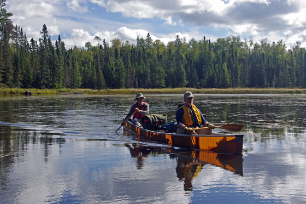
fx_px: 391
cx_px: 153
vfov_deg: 29.2
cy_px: 102
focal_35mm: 46
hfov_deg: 42.8
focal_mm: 30.63
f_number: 7.1
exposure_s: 1/160
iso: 200
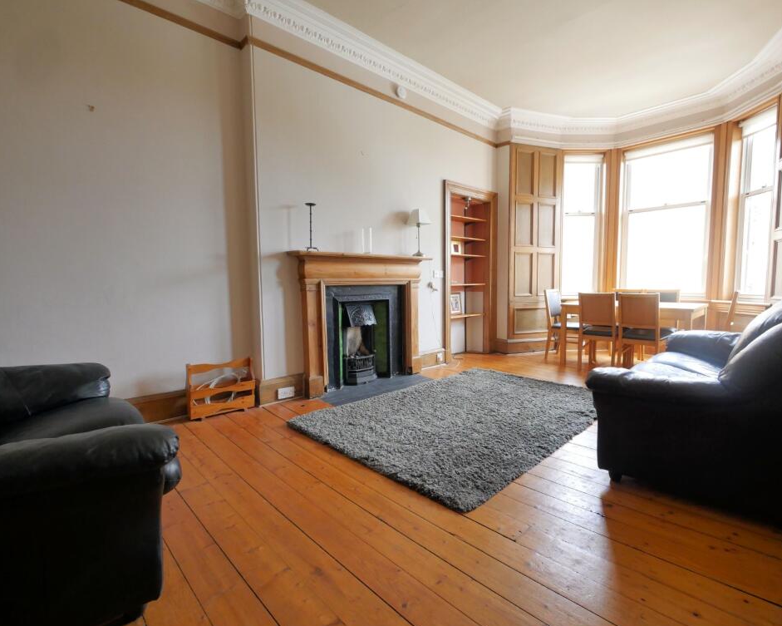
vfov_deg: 77.0
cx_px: 422
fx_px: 393
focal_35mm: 17
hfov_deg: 89.5
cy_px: 319
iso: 1000
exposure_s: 1/60
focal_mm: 8
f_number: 4
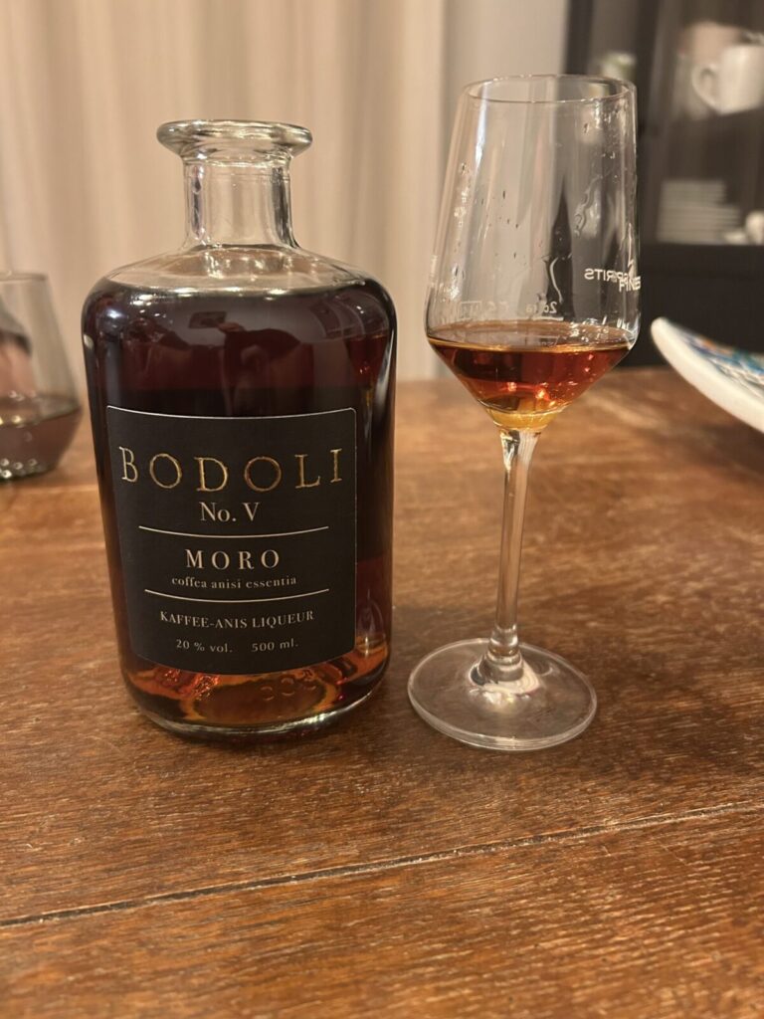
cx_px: 382
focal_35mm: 26
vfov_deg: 67.3
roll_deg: -1.4
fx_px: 765
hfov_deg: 53.1
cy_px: 510
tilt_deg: -19.8
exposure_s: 1/40
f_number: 1.5
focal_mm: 5.7
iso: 500
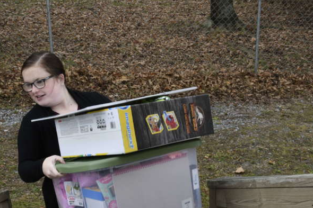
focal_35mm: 61
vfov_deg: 22.2
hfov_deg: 32.9
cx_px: 151
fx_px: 530
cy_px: 124
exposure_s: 1/100
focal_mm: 30
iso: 400
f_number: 14
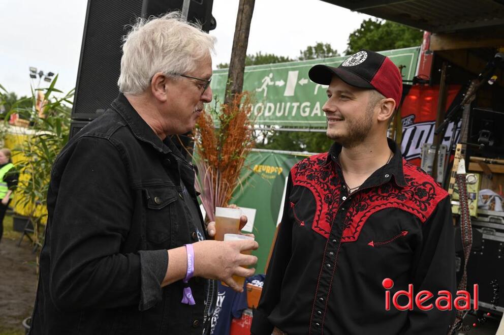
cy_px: 168
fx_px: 587
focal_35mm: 42
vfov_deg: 31.8
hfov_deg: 46.4
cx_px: 252
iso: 100
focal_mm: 42
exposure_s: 1/160
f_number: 6.3
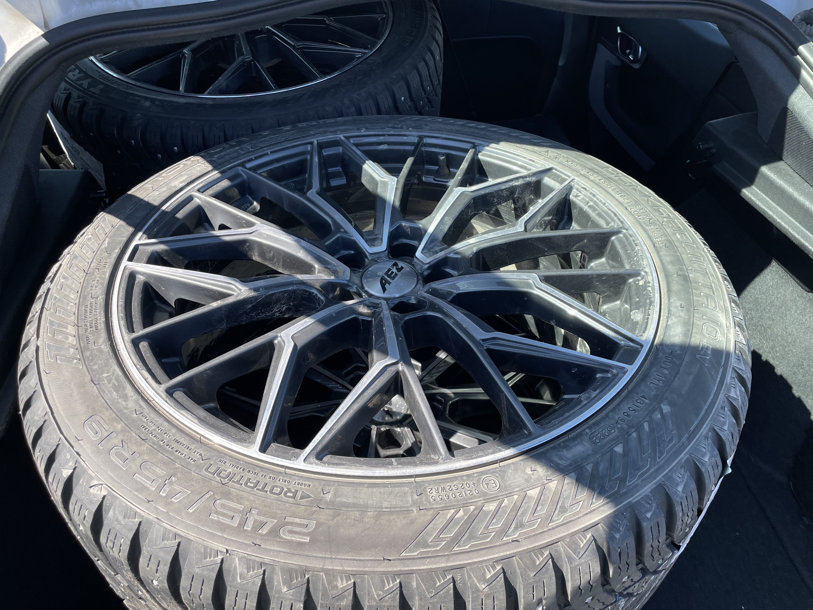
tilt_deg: -42.9
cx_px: 406
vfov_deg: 53.1
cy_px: 305
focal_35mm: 26
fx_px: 611
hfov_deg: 67.3
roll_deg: +0.0
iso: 32
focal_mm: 4.2
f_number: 1.6
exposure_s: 1/703
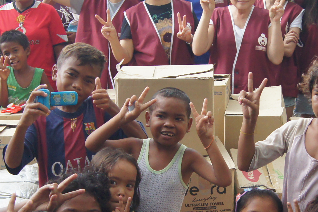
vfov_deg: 17.6
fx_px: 680
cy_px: 147
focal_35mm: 77
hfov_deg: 26.2
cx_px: 216
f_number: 3.5
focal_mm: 18
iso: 640
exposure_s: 1/30
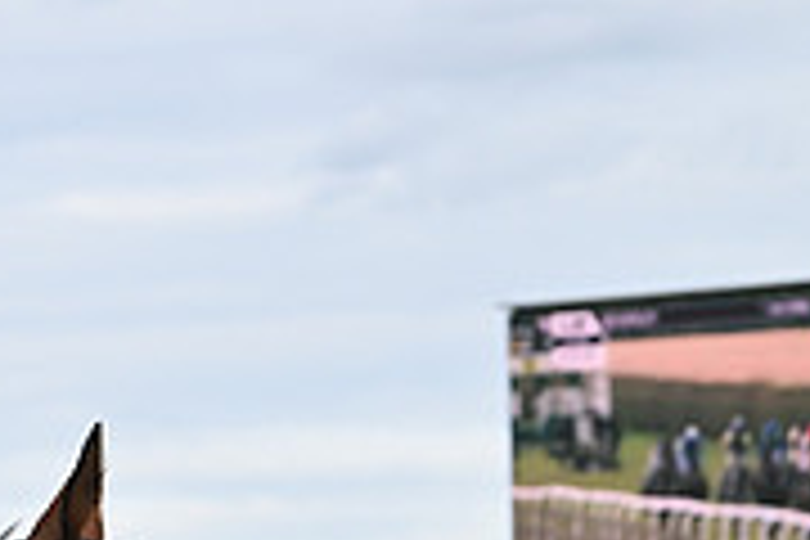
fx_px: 6659
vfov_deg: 4.6
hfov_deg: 6.8
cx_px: -450
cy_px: 637
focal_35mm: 296
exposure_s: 1/1600
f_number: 5.6
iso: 800
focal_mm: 92
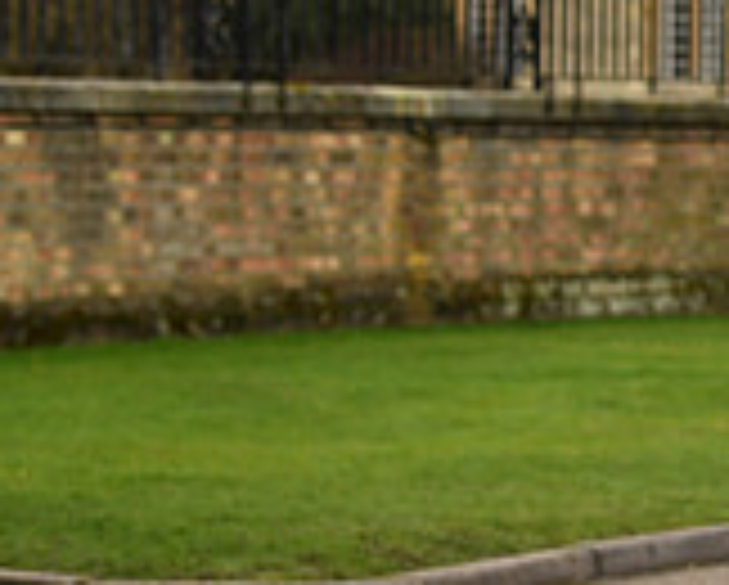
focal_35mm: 235
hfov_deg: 8.0
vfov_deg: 6.6
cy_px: 245
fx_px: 5076
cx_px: 1156
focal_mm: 70
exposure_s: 1/1000
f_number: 4.5
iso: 400
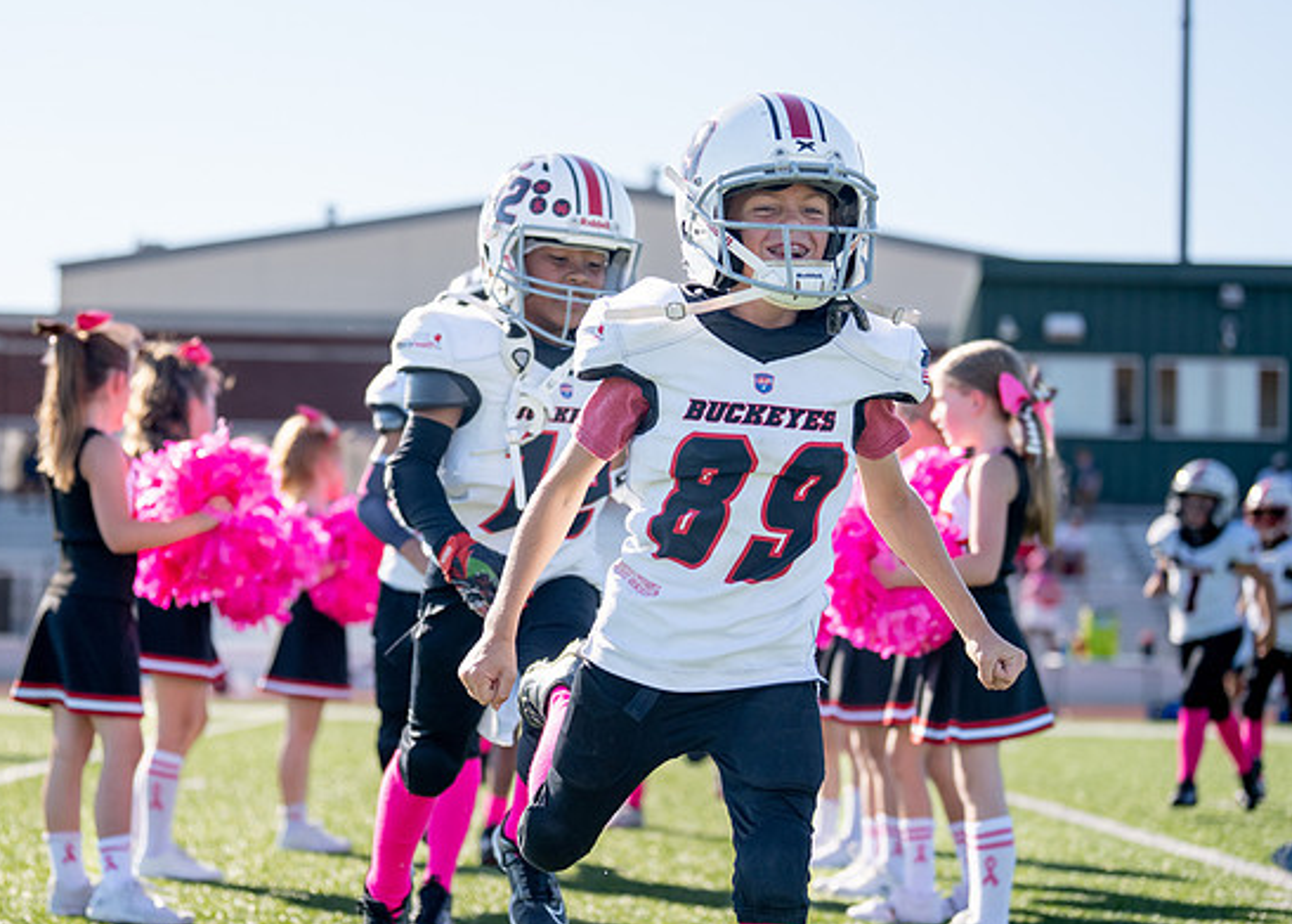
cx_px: 510
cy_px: 513
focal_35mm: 92
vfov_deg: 15.6
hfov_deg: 21.6
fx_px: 3377
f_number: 2.8
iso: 320
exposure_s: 1/3200
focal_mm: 70
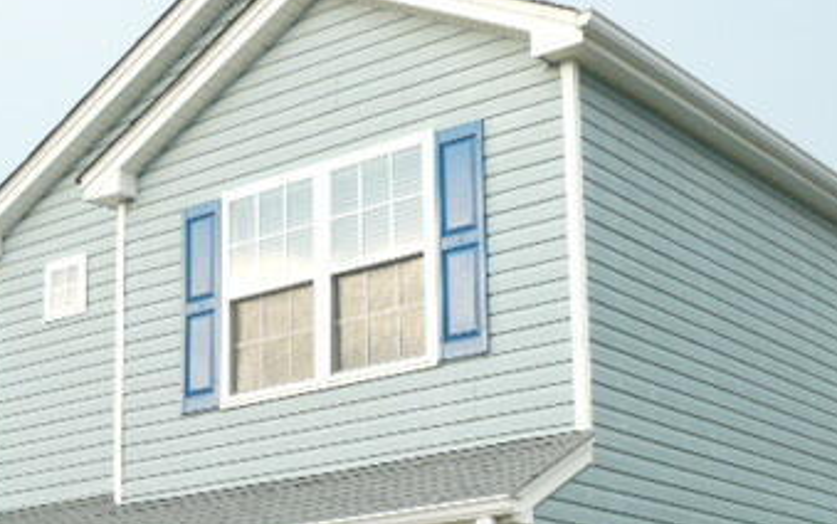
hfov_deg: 29.4
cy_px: 494
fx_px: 1597
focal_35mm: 70
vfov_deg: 18.2
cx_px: 417
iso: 100
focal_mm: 5.8
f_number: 2.8
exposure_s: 1/160
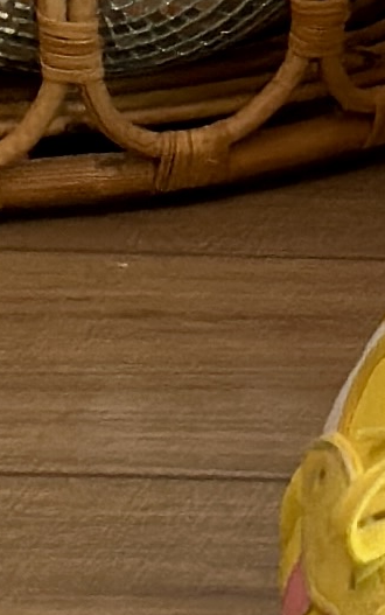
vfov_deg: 5.3
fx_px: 6522
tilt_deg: -10.0
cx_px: 1710
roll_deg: -1.4
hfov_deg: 3.2
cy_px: -651
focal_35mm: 389
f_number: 1.78
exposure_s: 1/121
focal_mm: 6.86
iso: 125
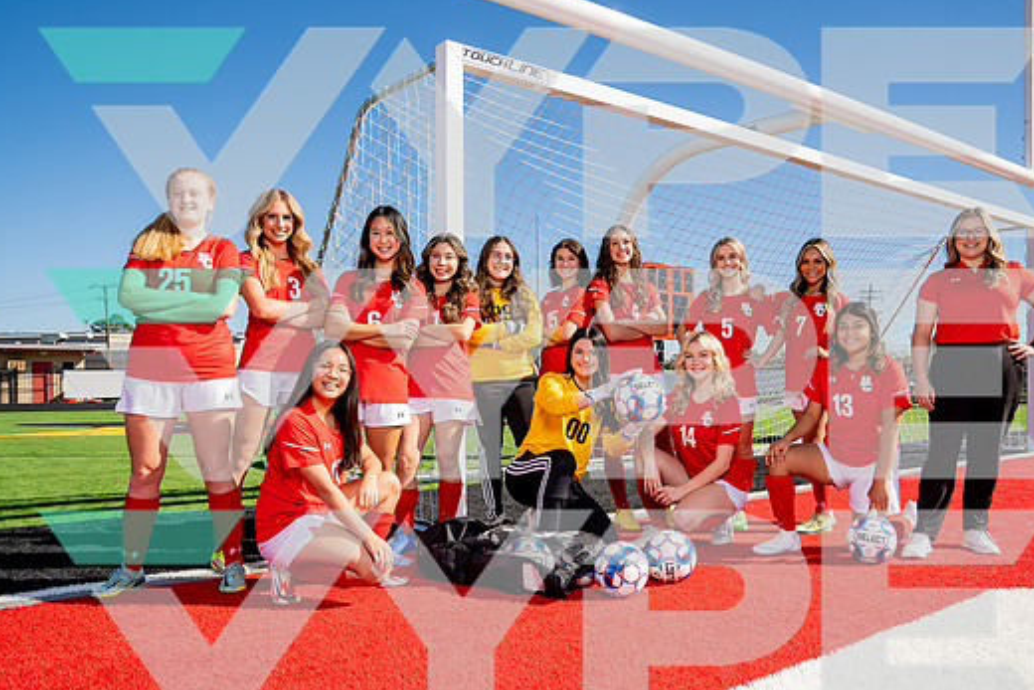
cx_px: 551
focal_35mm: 29
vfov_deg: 44.9
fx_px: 833
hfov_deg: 63.6
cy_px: 375
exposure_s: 1/250
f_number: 7.1
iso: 100
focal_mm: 26
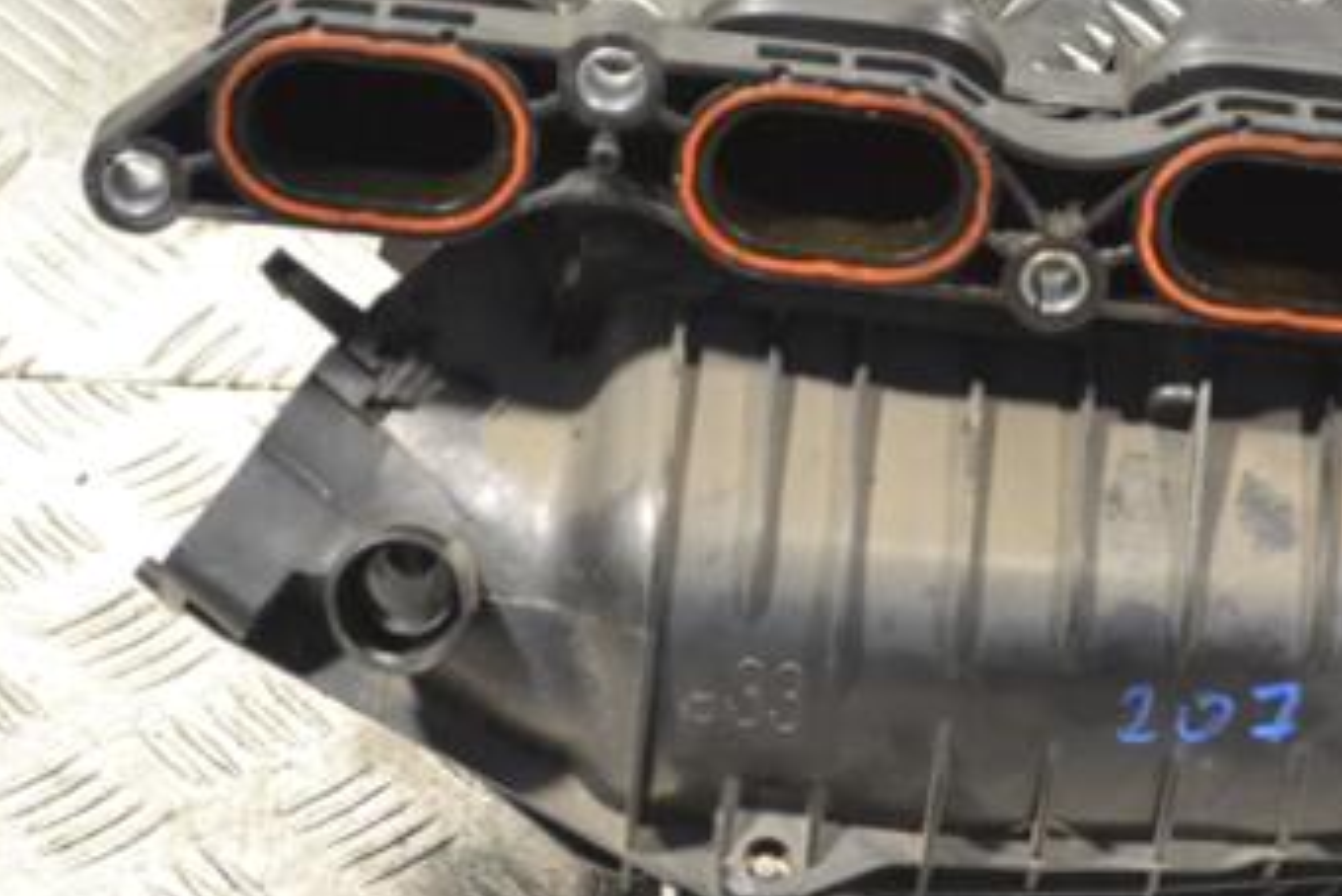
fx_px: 4736
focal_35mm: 127
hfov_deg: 16.1
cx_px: 975
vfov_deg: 10.8
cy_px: 584
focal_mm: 48
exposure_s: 1/125
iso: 3200
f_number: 5.6
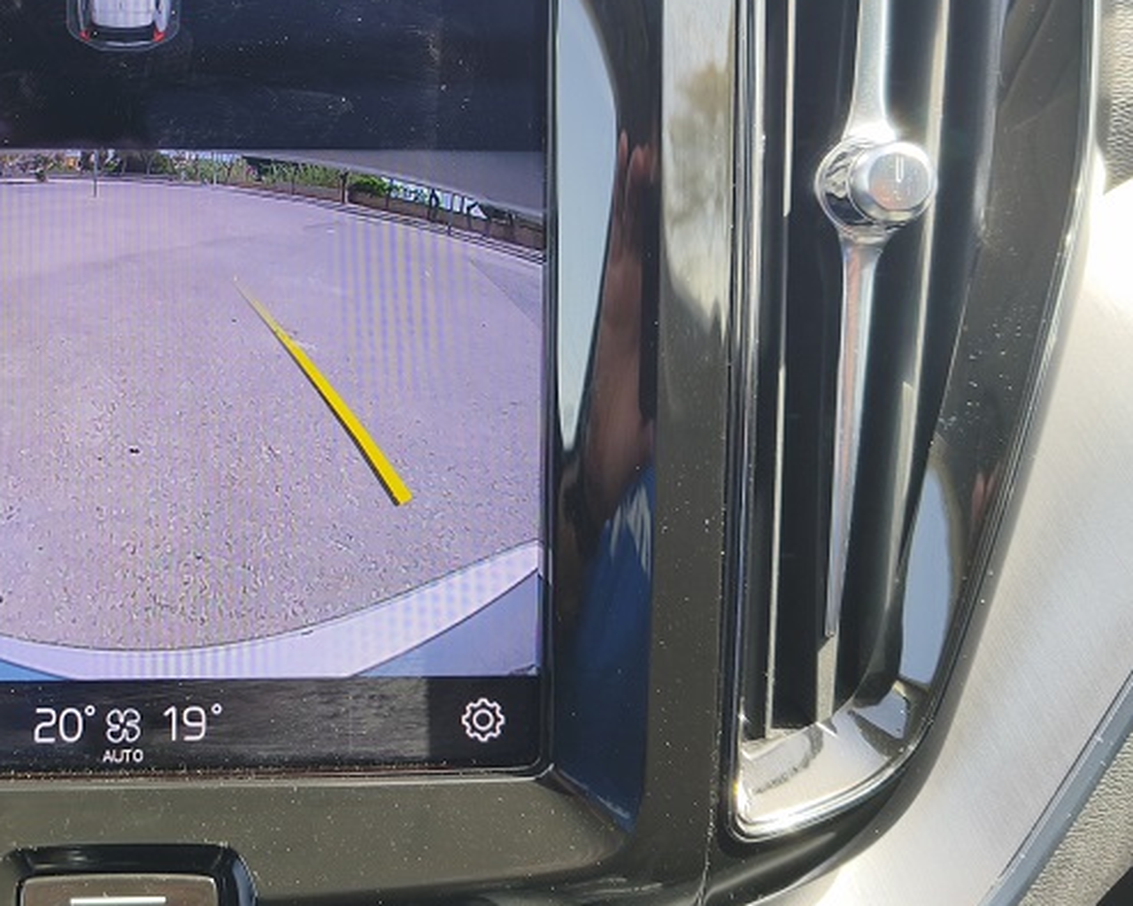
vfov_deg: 35.9
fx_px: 1374
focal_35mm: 41
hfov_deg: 42.5
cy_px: 266
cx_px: 200
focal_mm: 5.35
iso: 50
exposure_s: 1/302
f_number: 1.7
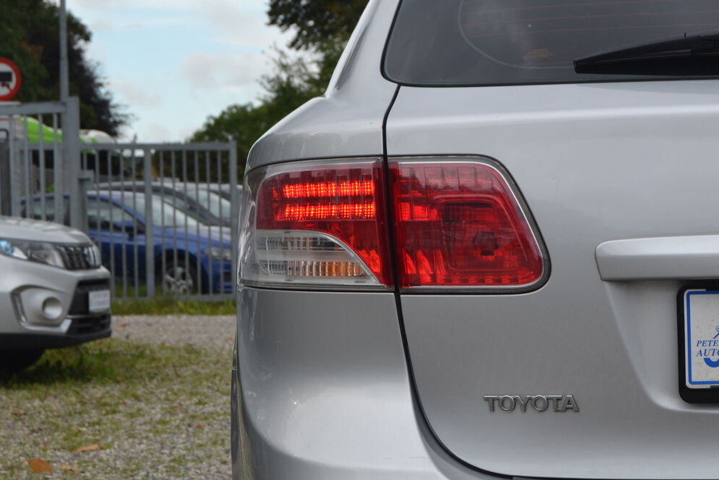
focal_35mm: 90
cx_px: 504
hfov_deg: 22.5
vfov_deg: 15.2
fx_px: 1797
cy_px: 318
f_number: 7.1
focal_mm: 31
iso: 100
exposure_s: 1/200
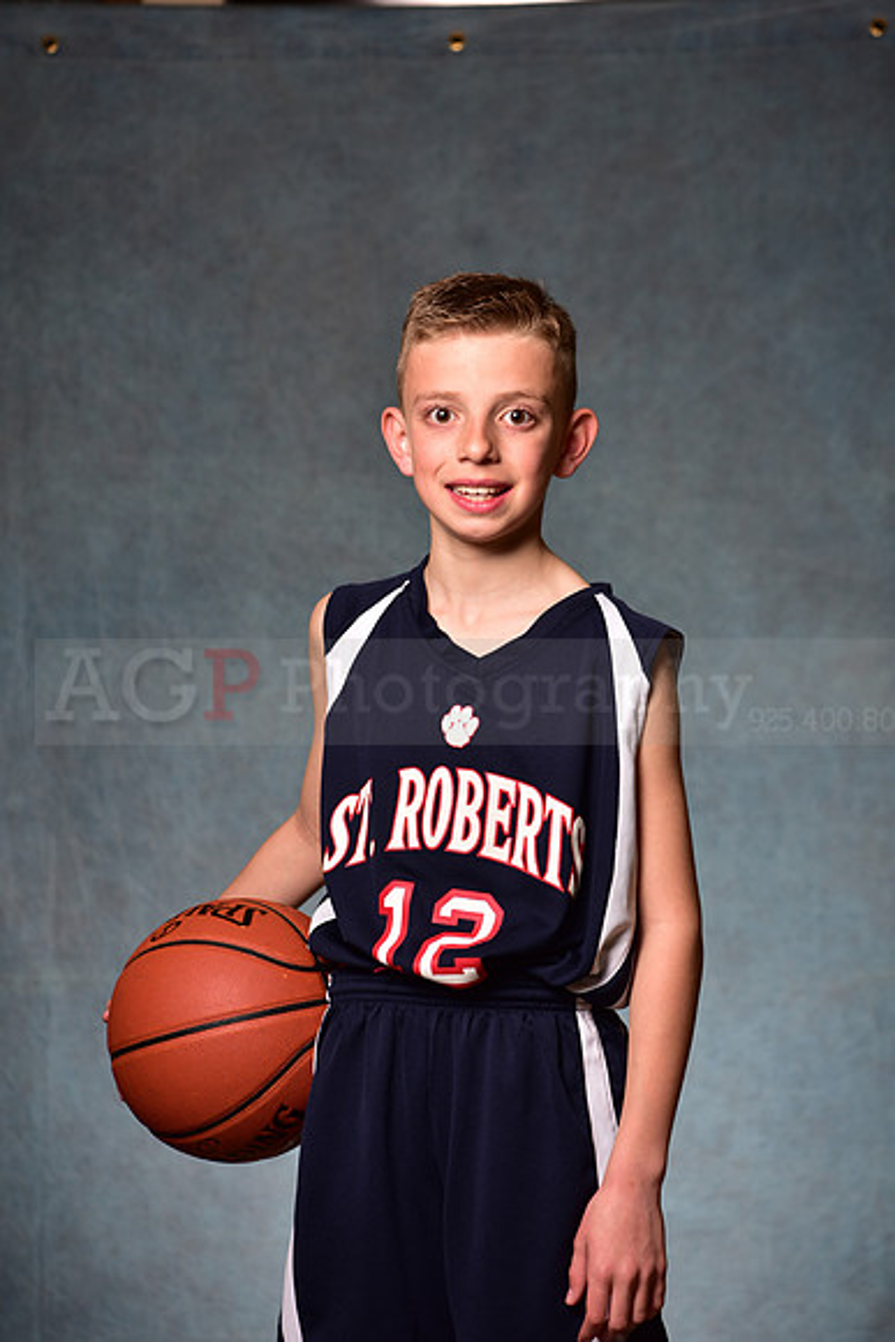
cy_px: 671
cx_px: 448
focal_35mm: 70
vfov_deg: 28.8
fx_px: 2609
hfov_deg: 19.5
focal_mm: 70
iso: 100
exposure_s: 1/200
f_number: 5
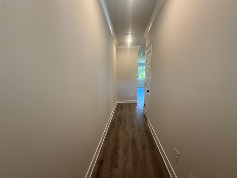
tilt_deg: -8.0
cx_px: 118
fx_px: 96
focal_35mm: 14
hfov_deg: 102.1
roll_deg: +0.1
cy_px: 89
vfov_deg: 85.7
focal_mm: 2.22
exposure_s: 1/120
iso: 250
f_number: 2.2
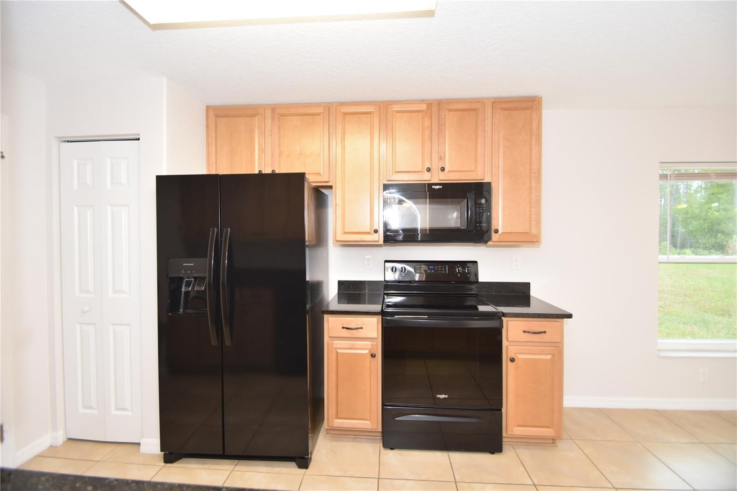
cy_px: 246
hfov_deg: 100.4
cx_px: 368
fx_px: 307
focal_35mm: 15
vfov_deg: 77.3
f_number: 4
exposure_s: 1/60
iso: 560
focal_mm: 10
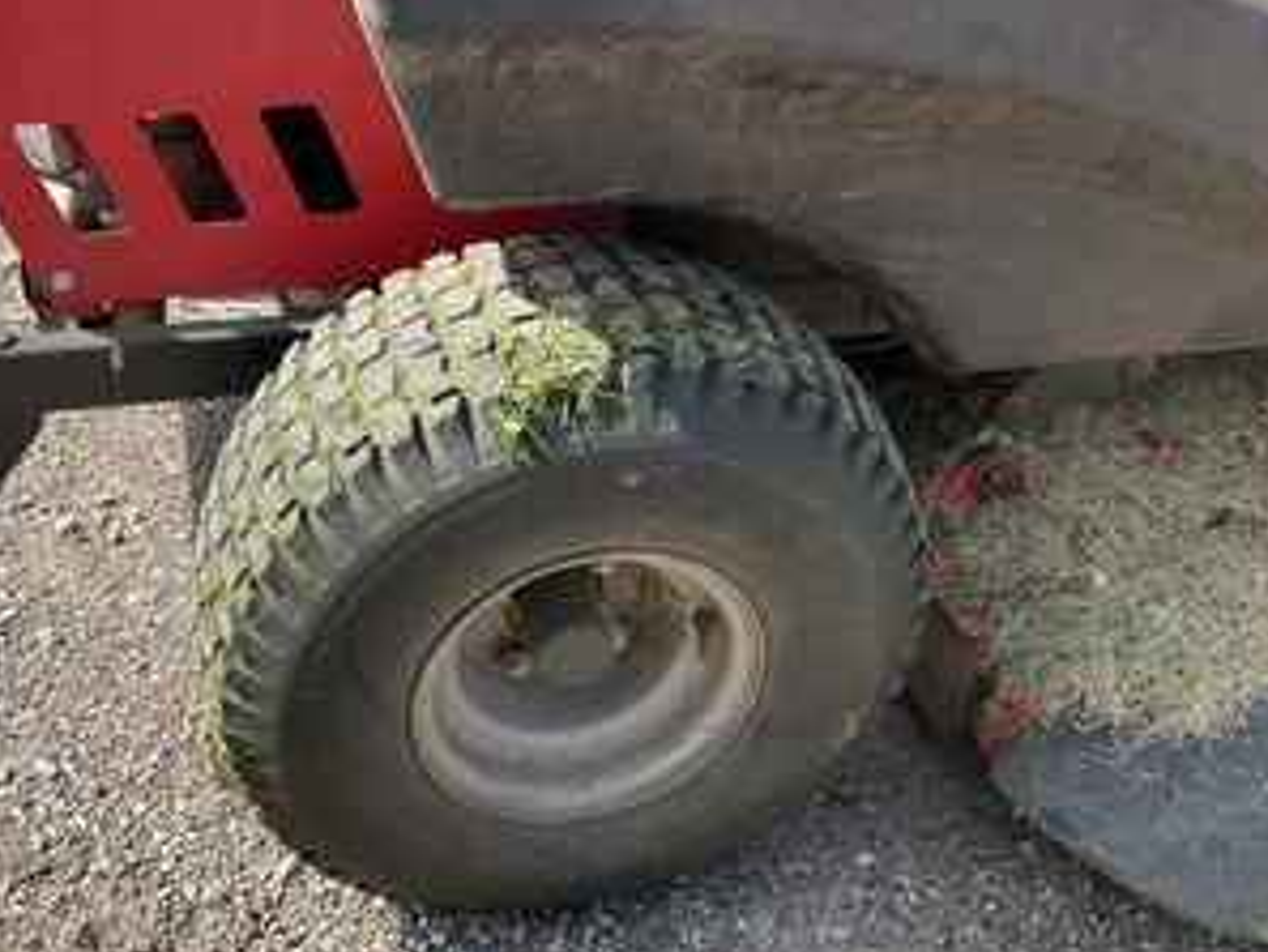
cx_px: 465
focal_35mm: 39
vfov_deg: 36.7
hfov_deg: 47.4
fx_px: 1429
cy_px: 559
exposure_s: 1/674
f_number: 1.8
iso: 25
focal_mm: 3
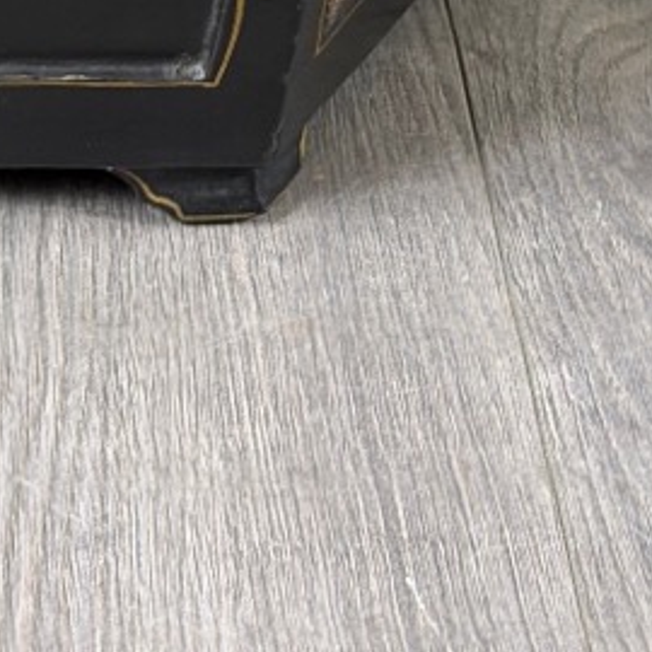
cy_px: -669
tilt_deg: -26.6
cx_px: 10
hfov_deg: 9.4
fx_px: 3942
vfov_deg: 8.9
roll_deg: +0.7
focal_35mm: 185
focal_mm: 6.76
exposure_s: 1/50
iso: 200
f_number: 1.78
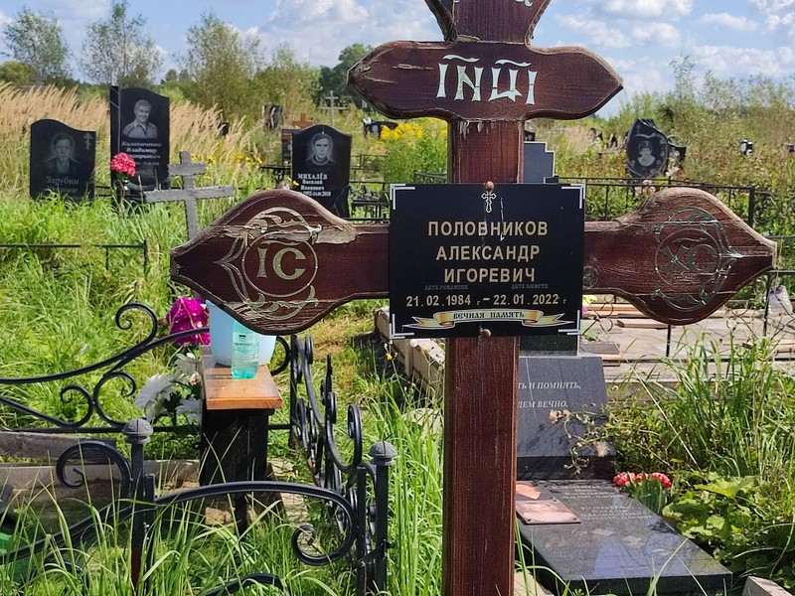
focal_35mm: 25
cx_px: 398
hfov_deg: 69.4
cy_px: 298
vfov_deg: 54.9
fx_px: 574
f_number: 1.9
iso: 50
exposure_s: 1/680
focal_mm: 6.04
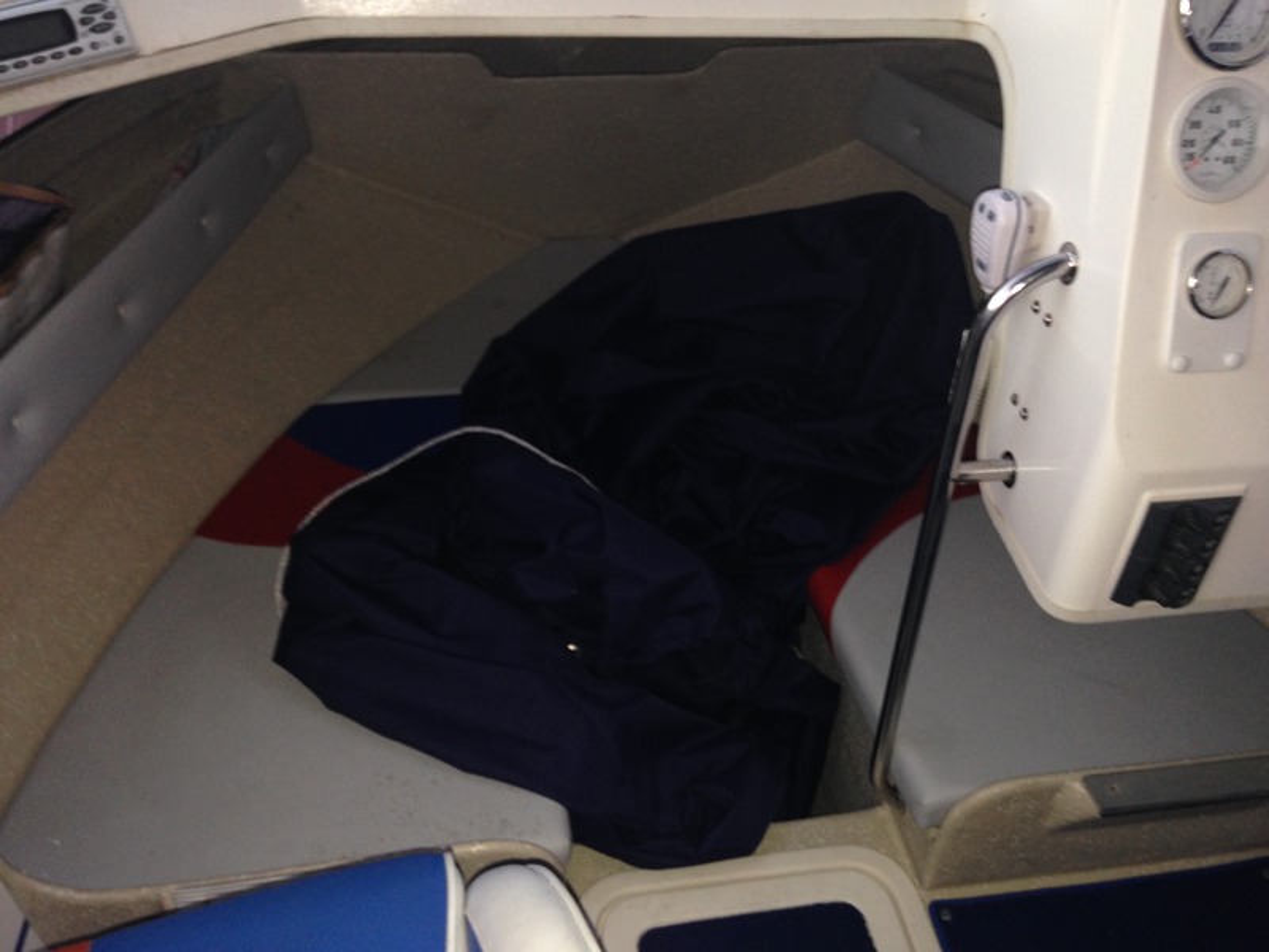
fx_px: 1210
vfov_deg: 42.9
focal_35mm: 33
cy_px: 476
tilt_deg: -36.0
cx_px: 634
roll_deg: -4.0
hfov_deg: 55.4
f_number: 2.4
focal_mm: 4.12
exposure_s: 1/16
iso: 100
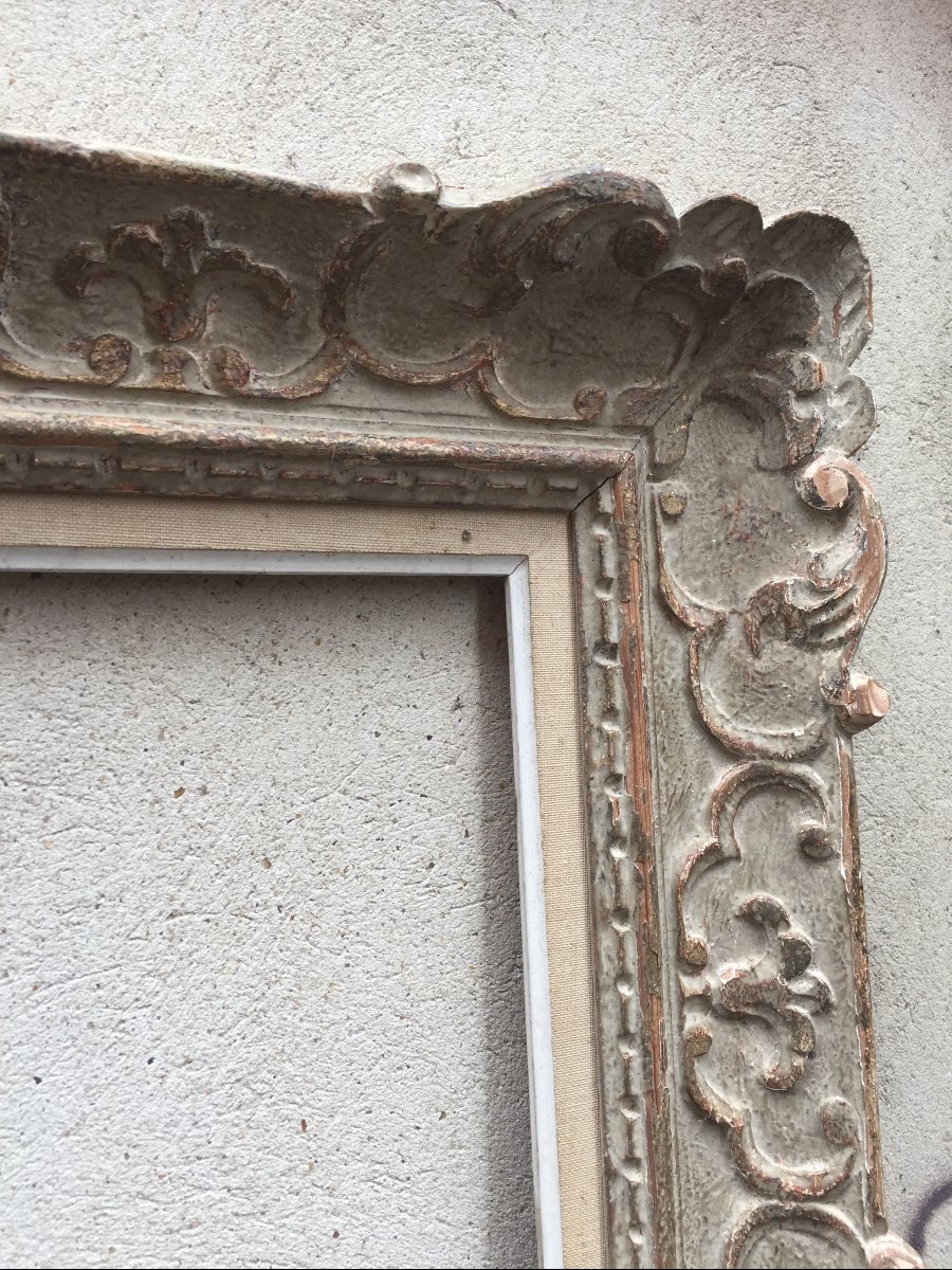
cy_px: 635
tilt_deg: +2.7
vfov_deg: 61.7
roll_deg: -0.1
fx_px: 1063
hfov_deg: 48.2
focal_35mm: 29
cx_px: 476
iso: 32
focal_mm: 4.15
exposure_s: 1/50
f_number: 2.2
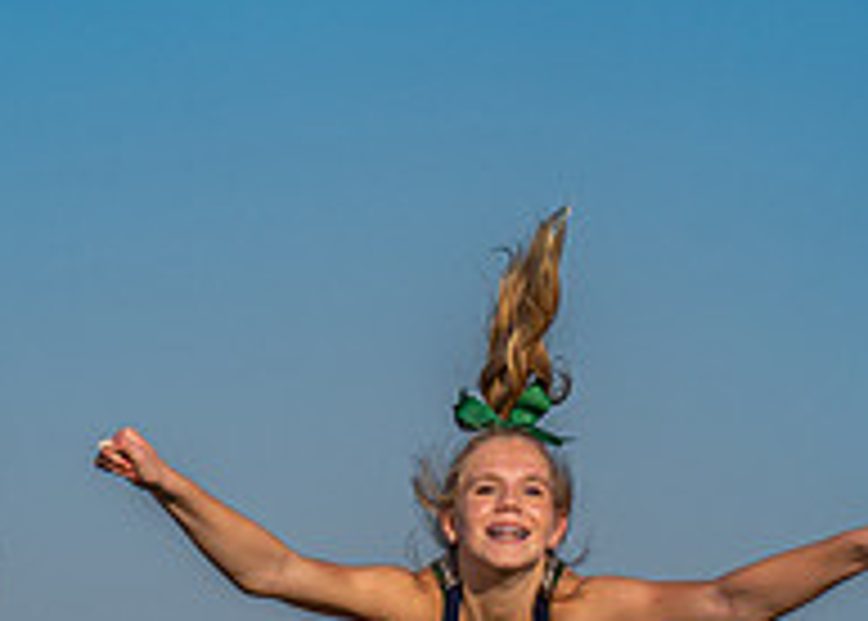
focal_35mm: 417
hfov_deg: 4.8
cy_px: 830
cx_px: 546
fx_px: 10283
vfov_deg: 3.4
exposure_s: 1/5000
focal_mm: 111
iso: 100
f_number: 2.8
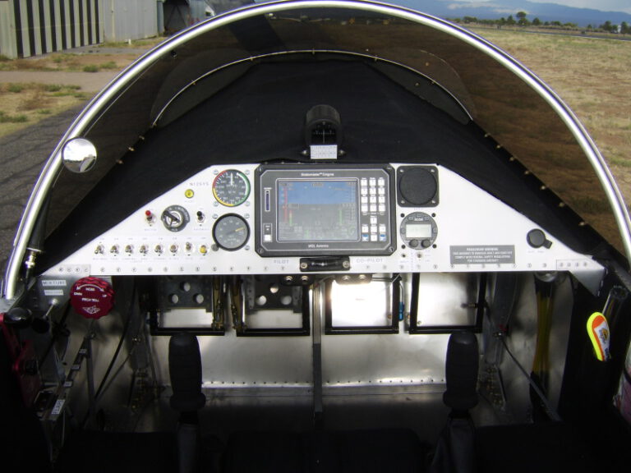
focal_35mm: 31
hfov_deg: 58.4
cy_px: 236
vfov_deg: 45.4
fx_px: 565
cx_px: 316
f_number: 5.6
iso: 71
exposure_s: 1/210
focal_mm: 8.13
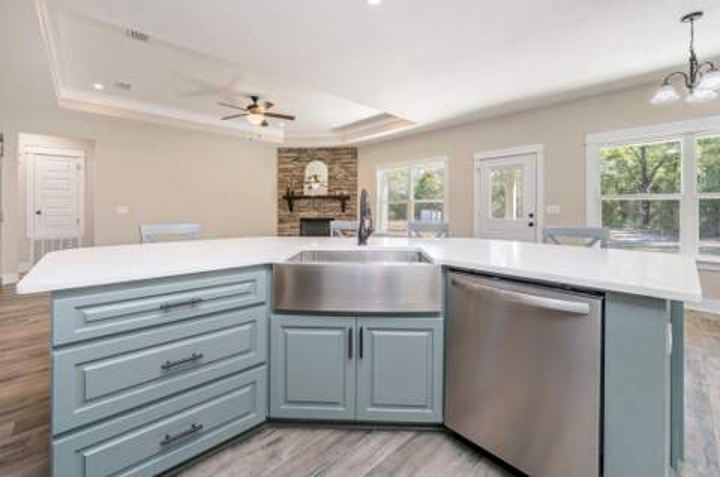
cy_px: 238
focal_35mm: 14
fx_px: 279
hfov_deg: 104.4
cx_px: 360
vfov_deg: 81.0
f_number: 9
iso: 500
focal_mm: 14
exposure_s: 1/30
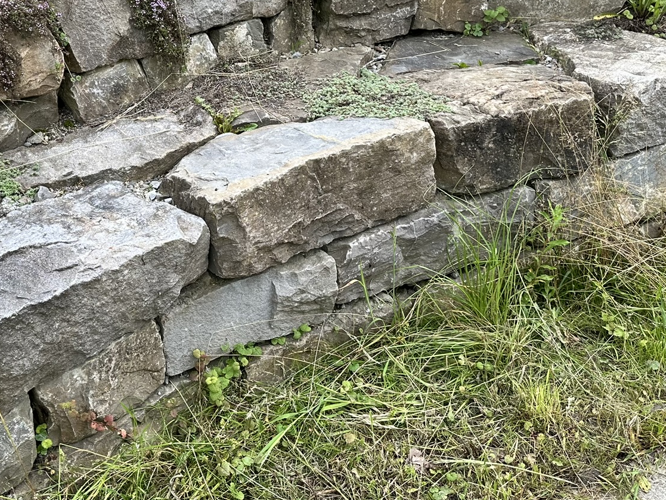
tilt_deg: -27.3
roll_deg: +2.6
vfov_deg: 32.2
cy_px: 116
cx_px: 231
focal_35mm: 44
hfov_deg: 42.5
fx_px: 847
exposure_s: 1/501
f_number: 1.78
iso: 80
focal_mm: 6.86
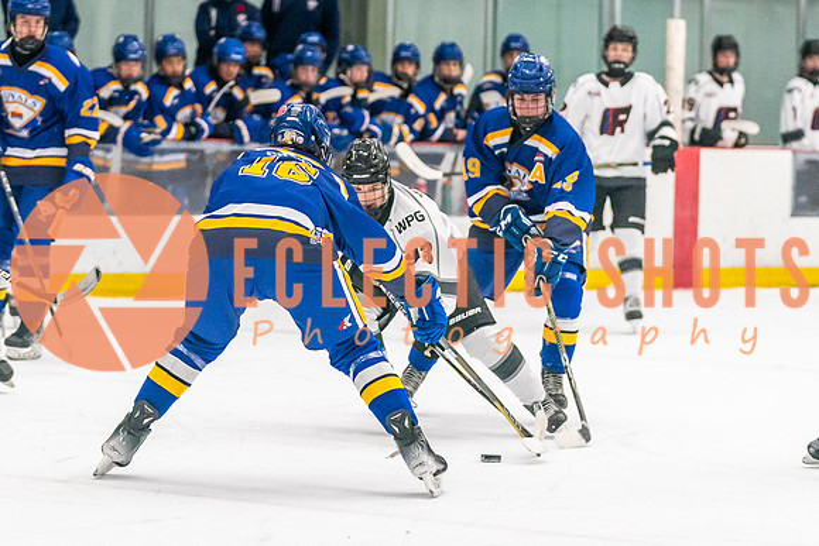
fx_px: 4961
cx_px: 255
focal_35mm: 218
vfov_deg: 6.3
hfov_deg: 9.4
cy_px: 264
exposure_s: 1/1250
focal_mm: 102
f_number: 2.8
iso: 3200
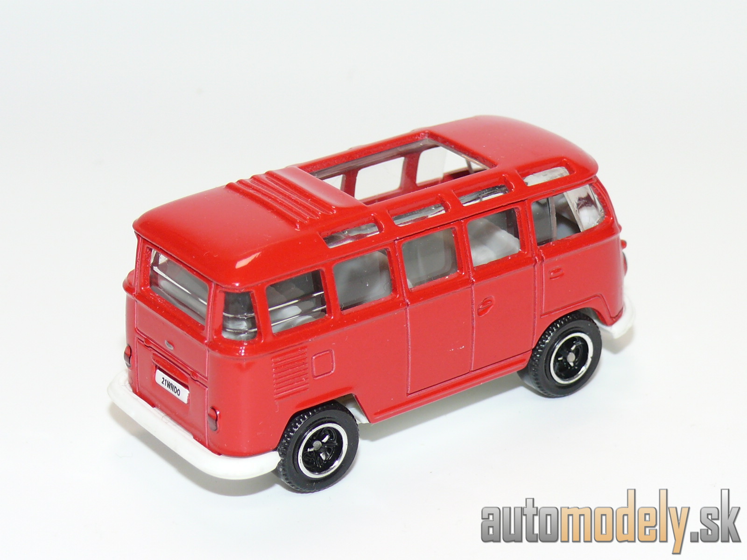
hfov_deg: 18.7
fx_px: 2266
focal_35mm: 105
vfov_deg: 14.1
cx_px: 374
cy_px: 280
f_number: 4
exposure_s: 1/30
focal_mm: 13.7
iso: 100
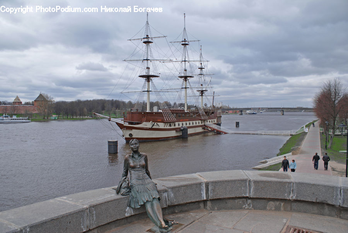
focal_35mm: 27
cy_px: 116
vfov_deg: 48.0
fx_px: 261
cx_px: 174
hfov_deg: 67.3
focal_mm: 18
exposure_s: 1/500
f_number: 5
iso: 100
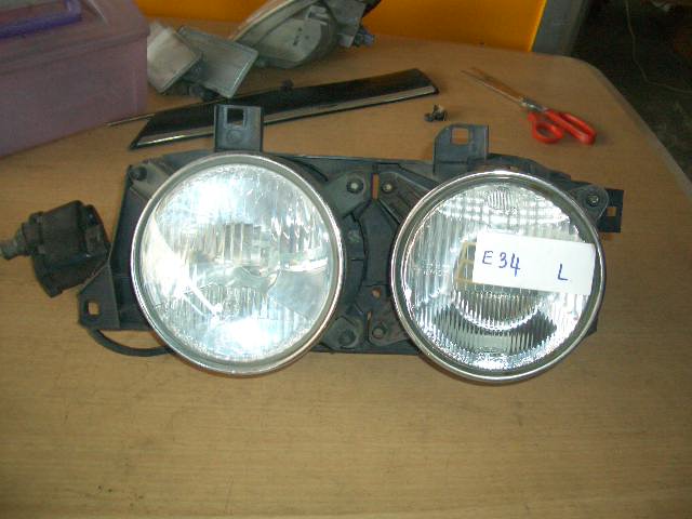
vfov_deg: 40.7
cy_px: 260
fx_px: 700
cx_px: 346
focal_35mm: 35
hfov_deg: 52.6
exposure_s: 1/60
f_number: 2.6
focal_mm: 5.8
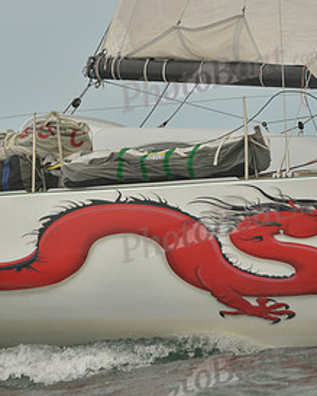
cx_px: 46
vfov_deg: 7.2
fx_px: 3149
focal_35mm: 269
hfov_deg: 5.8
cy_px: 170
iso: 400
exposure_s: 1/1250
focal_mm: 135
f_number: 3.5
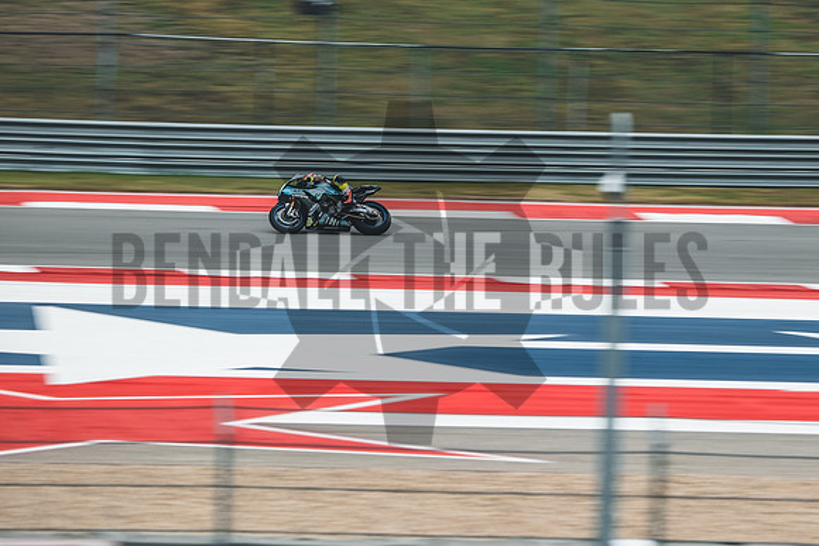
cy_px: 309
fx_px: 8667
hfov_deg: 5.4
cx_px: 492
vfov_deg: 3.6
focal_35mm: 381
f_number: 3.2
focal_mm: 200
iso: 160
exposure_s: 1/100
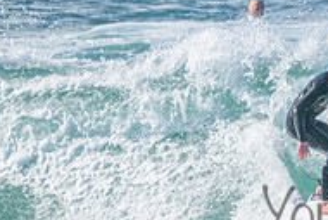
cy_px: 197
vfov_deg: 0.6
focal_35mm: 2441
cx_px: 440
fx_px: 22257
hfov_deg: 0.8
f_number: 11
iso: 2800
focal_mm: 800
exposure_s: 1/1600
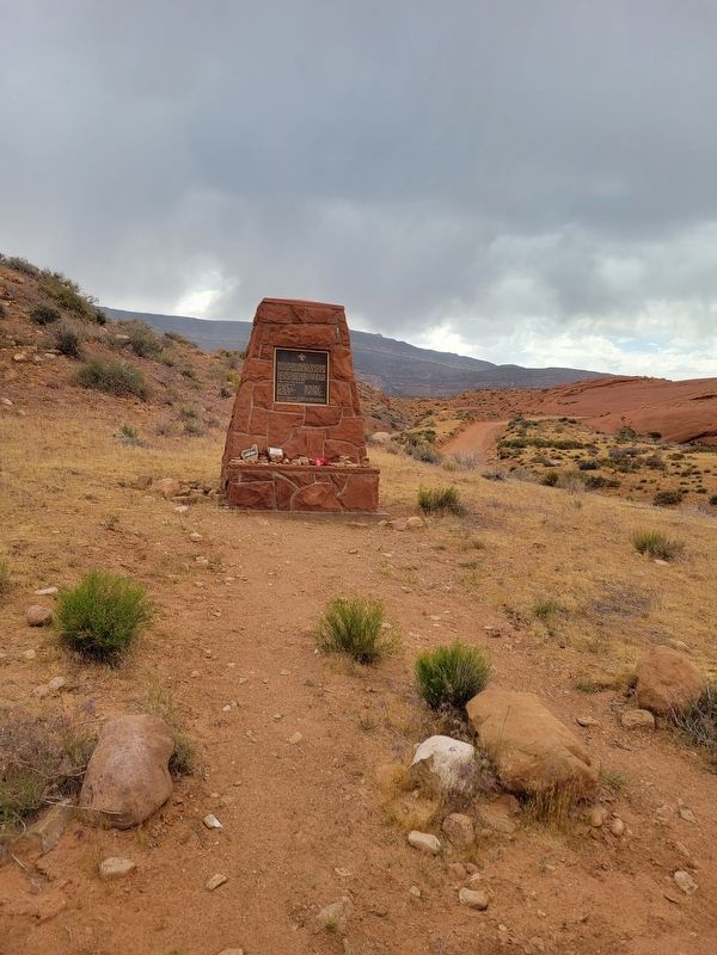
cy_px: 478
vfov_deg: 67.3
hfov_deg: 53.1
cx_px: 358
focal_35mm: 26
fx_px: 718
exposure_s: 1/730
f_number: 1.8
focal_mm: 5.4
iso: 40
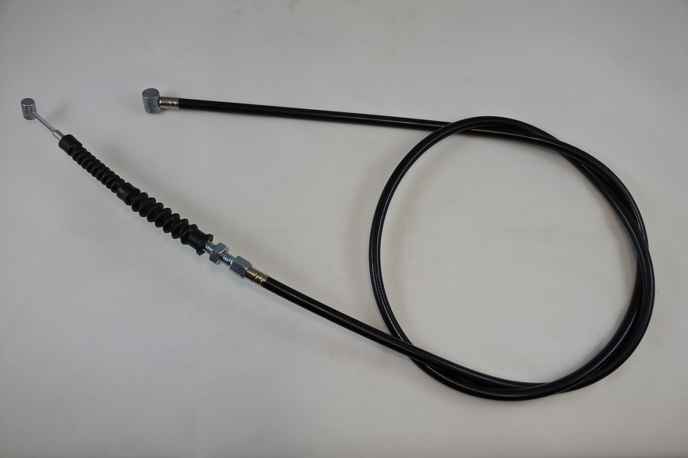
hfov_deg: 61.9
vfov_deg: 43.6
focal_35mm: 30
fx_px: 573
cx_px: 344
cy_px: 229
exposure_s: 1/250
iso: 220
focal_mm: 11.4
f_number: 3.8
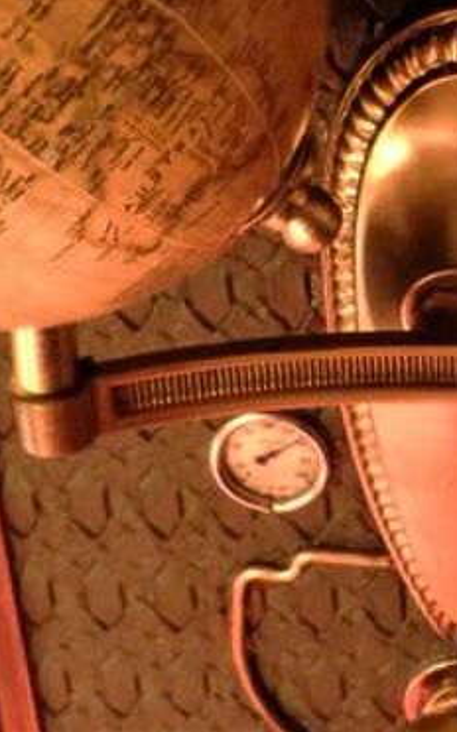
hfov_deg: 13.5
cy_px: 282
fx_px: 1896
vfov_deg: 21.8
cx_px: 477
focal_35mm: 95
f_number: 2.8
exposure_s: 1/13
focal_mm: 4.5
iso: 400
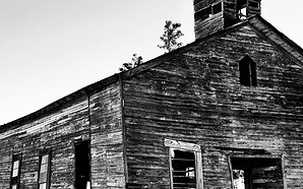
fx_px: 561
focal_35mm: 68
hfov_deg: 30.2
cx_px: 132
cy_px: 122
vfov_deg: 19.1
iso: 50
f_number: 2.4
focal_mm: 4.13
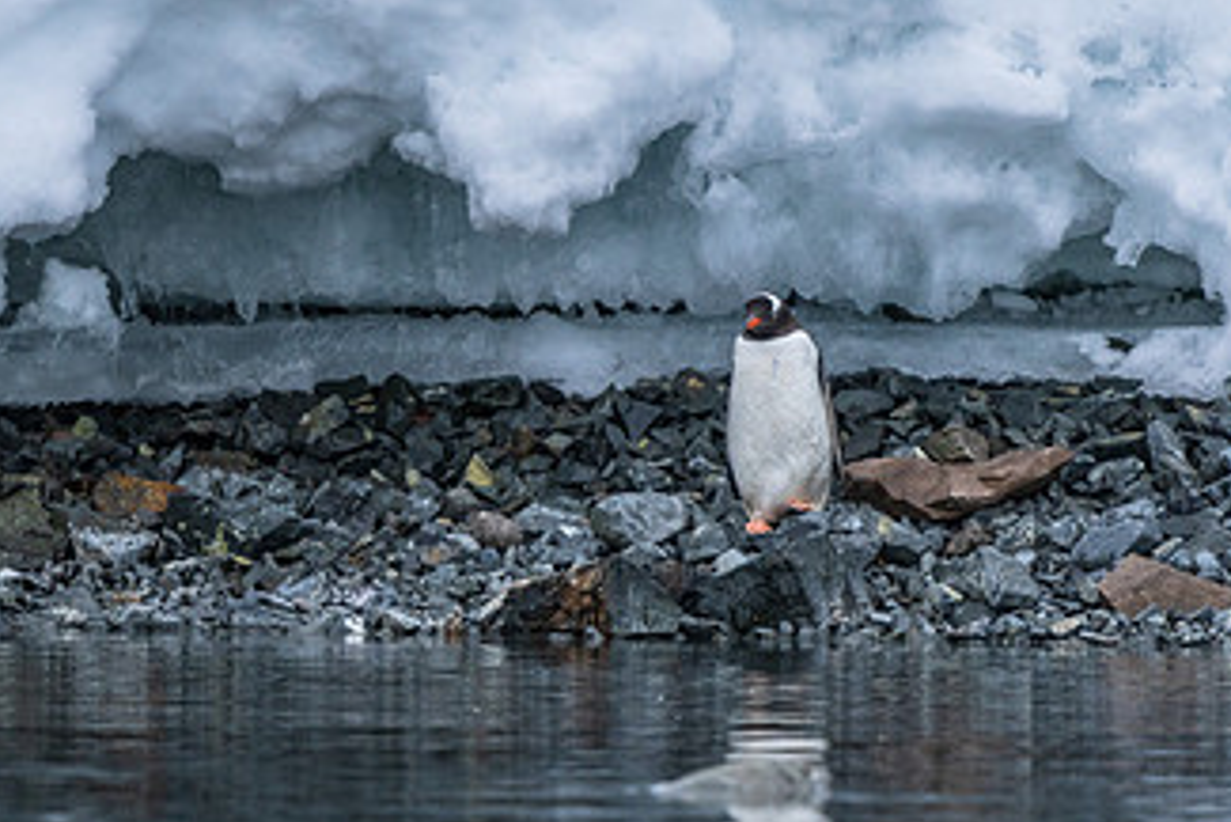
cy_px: 457
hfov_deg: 1.7
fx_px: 41255
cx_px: 437
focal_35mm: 1206
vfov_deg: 1.1
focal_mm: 600
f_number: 6.3
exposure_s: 1/4000
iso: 1250
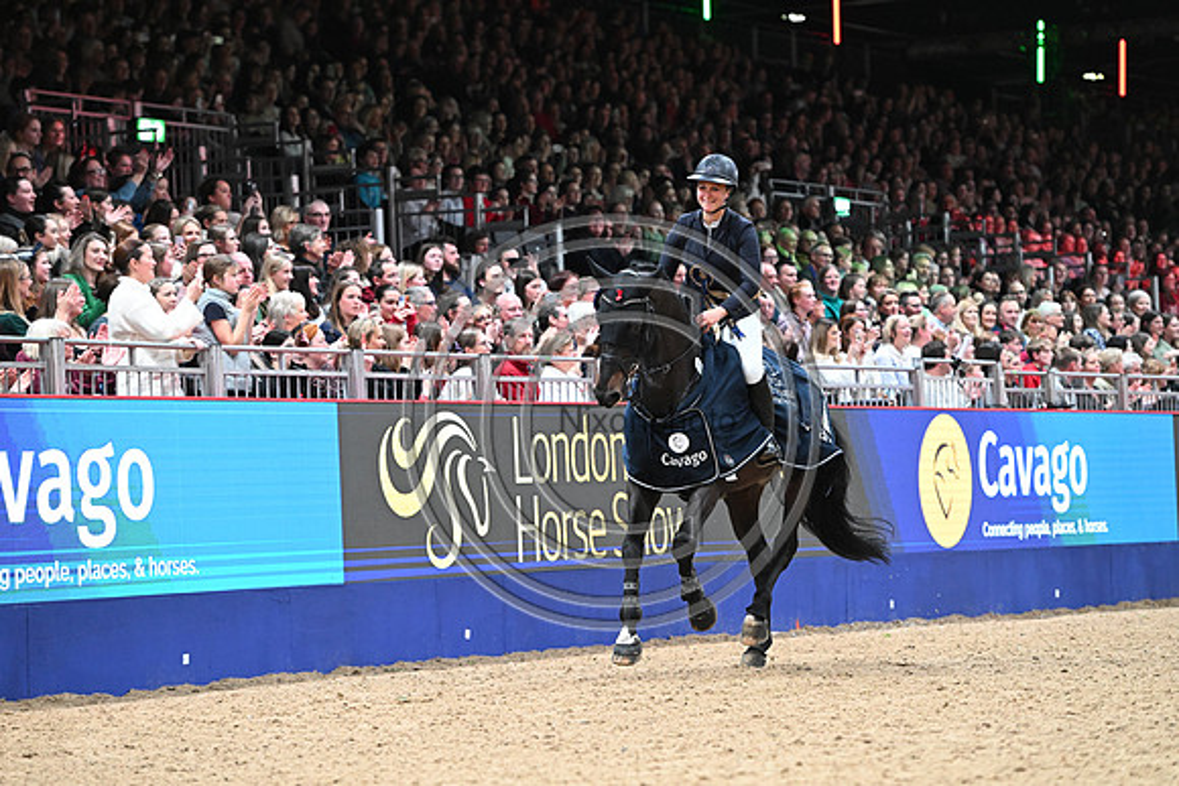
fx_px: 4586
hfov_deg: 14.7
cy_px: 393
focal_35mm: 140
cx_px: 590
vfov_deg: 9.8
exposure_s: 1/800
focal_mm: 140
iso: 6400
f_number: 4
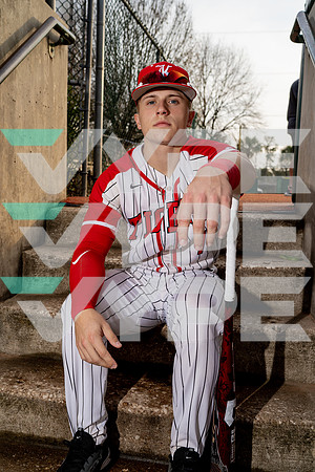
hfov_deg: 37.9
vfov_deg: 54.4
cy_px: 236
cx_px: 158
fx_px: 459
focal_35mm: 35
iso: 125
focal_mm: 35
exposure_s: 1/250
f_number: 5.6
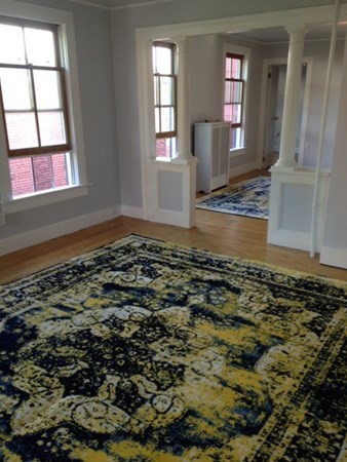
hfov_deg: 43.0
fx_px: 441
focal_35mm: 33
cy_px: 231
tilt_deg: -17.5
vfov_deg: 55.3
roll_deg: +0.5
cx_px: 174
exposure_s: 1/20
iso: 80
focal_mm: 4.12
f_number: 2.4
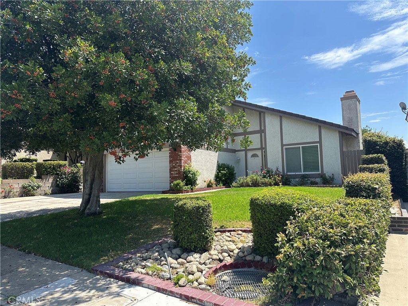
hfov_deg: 71.6
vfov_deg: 56.8
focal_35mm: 24
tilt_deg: +4.9
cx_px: 204
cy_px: 153
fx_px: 283
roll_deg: +2.0
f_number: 1.78
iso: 80
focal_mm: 6.86
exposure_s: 1/2660
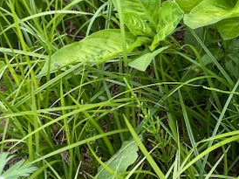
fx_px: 655
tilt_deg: -47.7
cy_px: 27
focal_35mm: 95
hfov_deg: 19.3
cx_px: 298
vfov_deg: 15.4
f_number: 1.6
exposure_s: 1/1114
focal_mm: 4.2
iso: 50
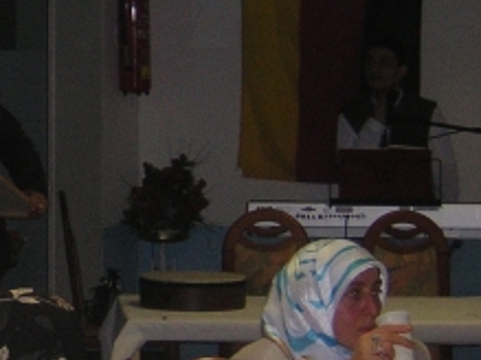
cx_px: -44
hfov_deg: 11.5
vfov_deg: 8.8
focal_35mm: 169
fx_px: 2347
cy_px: 122
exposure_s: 1/60.1
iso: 400
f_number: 3.8
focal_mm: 9.6
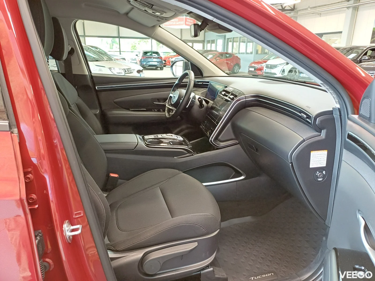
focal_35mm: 25
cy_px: 140
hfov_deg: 69.4
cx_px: 188
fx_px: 271
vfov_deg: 54.9
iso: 640
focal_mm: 4.65
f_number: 1.8
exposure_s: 1/20
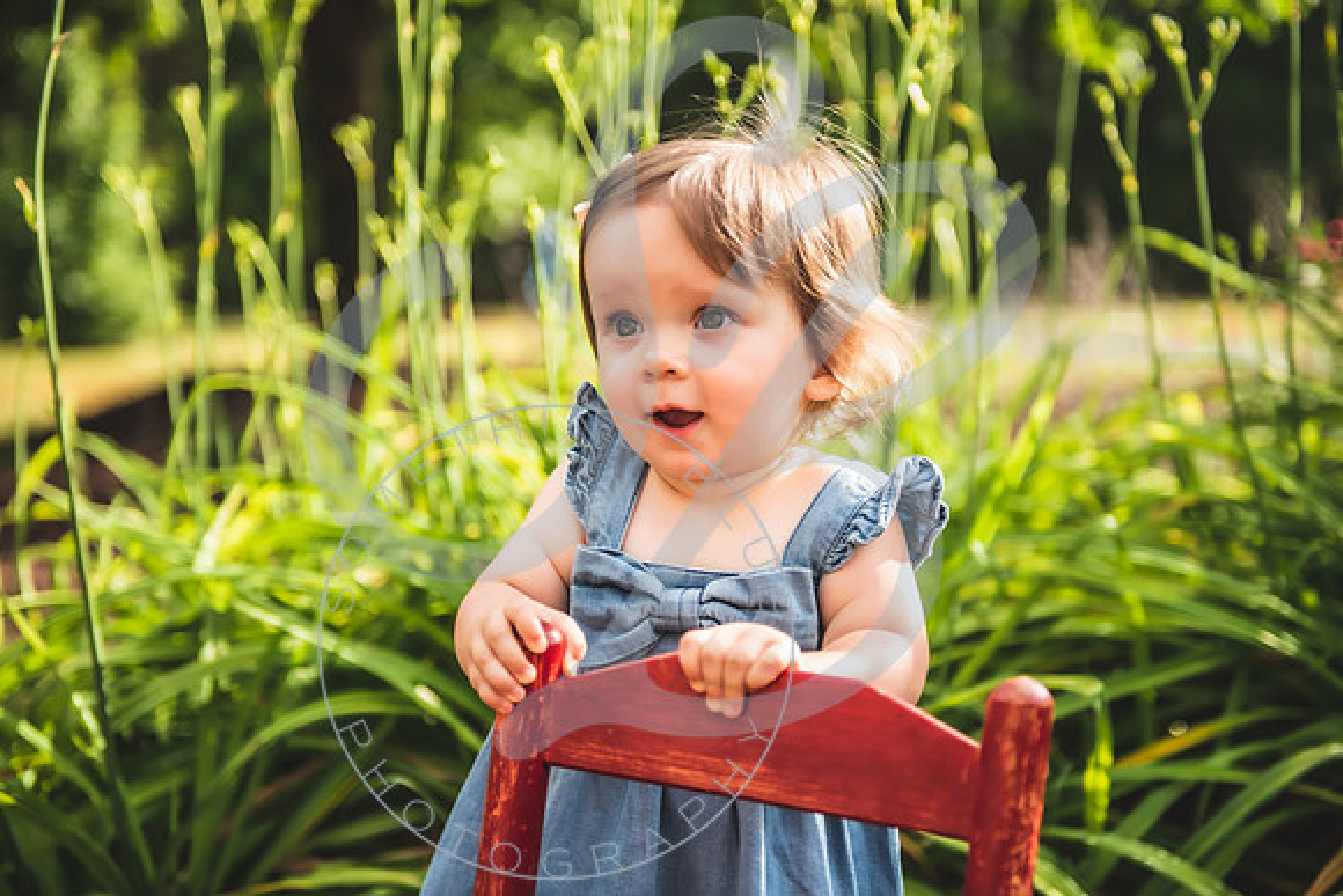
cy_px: 448
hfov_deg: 33.4
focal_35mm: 60
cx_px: 672
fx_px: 2239
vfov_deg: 22.6
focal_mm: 60
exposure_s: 1/500
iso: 100
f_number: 2.8
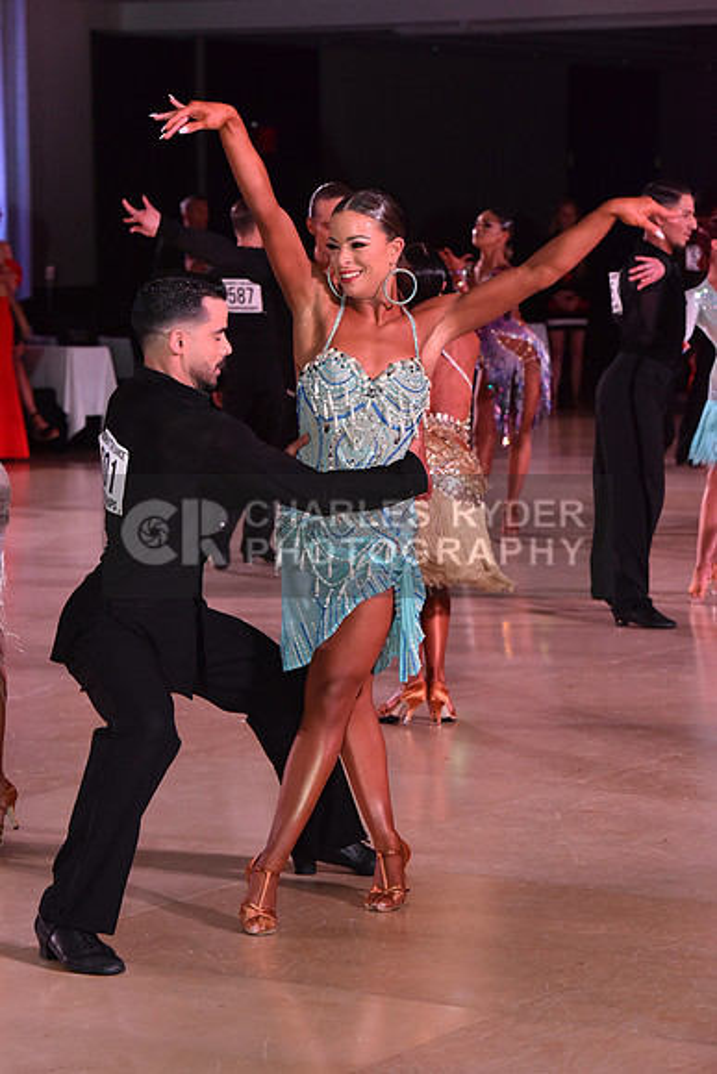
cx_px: 358
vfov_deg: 17.1
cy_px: 537
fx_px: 3583
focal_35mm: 120
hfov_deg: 11.4
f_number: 7.1
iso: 2500
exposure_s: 1/320
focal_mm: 120
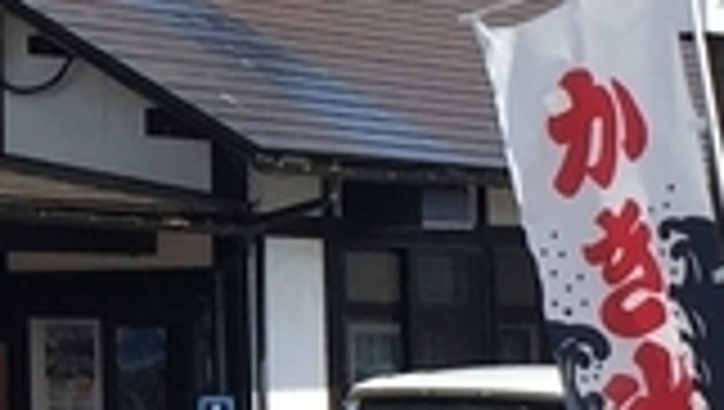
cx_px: -319
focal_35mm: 235
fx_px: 4517
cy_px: 234
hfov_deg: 9.0
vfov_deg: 5.2
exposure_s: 1/1799
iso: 32
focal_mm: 4.15
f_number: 2.2
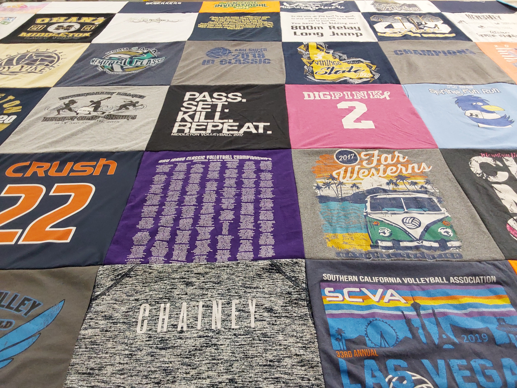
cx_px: 258
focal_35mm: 28
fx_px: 418
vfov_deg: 49.7
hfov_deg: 63.4
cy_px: 194
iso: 160
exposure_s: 1/50
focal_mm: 2.91
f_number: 1.9
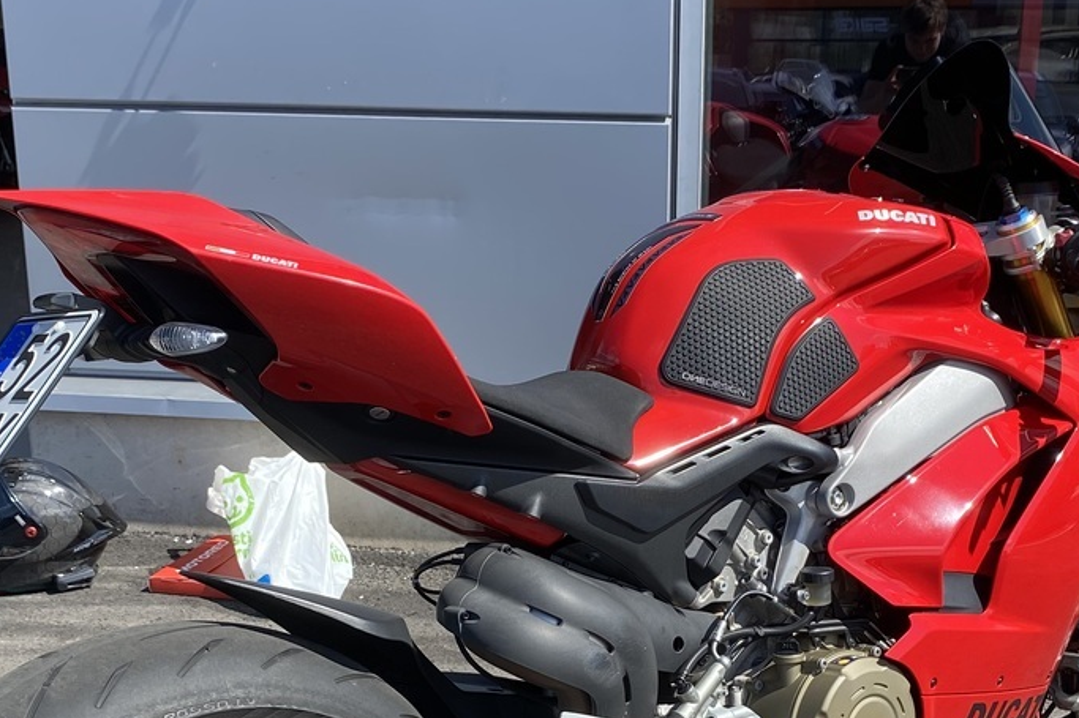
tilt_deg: -19.1
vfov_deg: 23.1
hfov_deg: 34.9
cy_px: 658
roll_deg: -0.3
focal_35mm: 57
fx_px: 1708
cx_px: 648
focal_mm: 4.25
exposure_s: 1/1395
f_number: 1.8
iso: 32
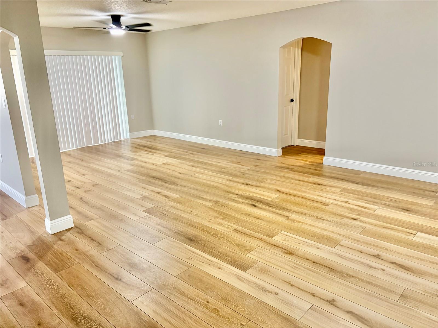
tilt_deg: -14.6
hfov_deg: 67.3
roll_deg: +2.1
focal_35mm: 26
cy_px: 164
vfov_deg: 53.1
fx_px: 329
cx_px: 219
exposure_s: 1/60
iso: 200
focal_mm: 5.96
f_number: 1.6
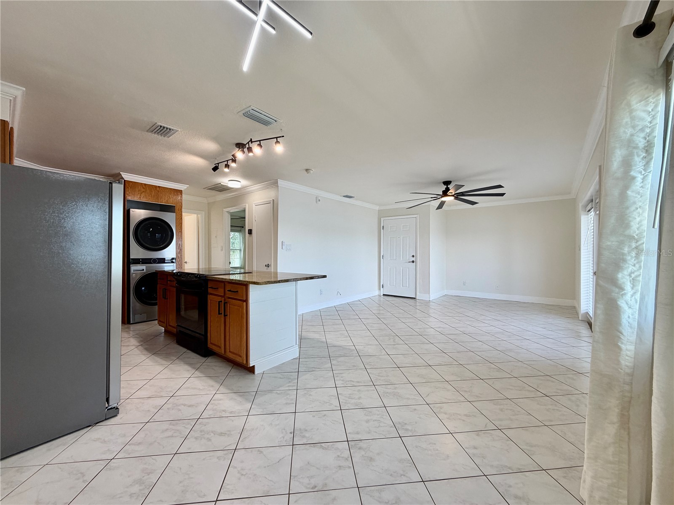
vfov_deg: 85.7
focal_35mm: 14
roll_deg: +0.0
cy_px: 252
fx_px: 273
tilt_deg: -0.6
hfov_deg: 102.1
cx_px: 337
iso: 100
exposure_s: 1/120
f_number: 2.2
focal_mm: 2.22
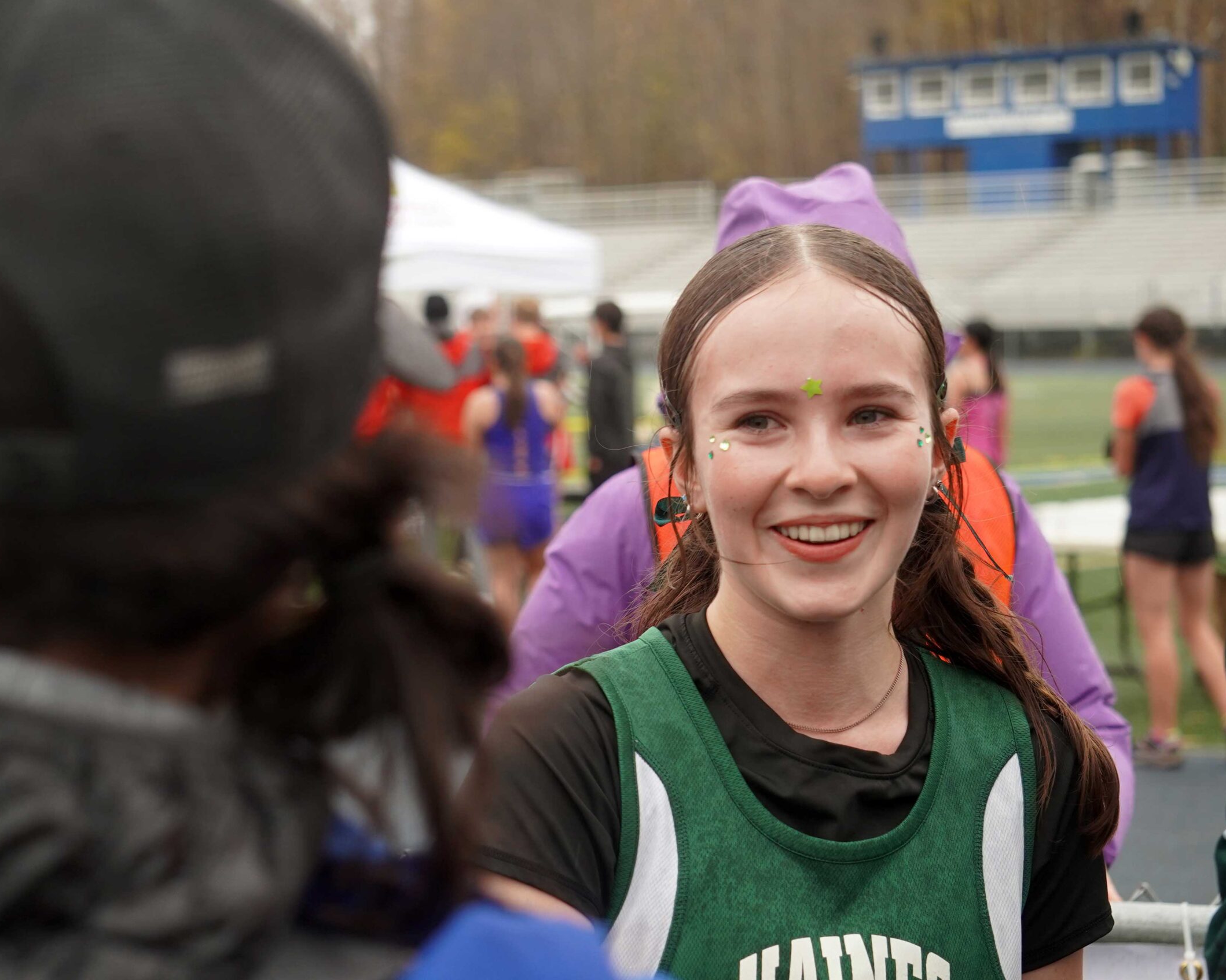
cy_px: 493
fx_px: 3375
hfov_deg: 20.6
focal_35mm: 93
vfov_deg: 16.5
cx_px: 511
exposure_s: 1/160
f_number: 4.5
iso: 640
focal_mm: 55
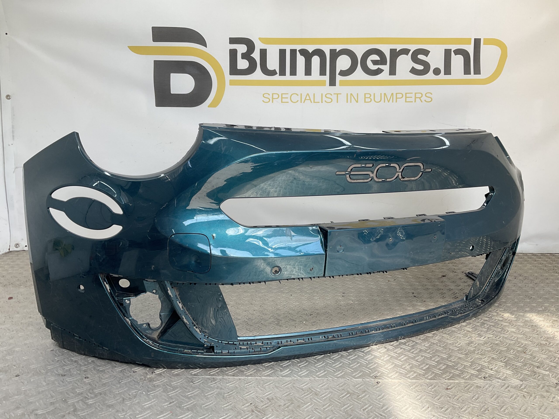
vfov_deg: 48.2
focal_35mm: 29
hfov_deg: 61.7
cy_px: 210
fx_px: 468
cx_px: 280
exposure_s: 1/201
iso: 16
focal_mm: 3
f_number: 1.8
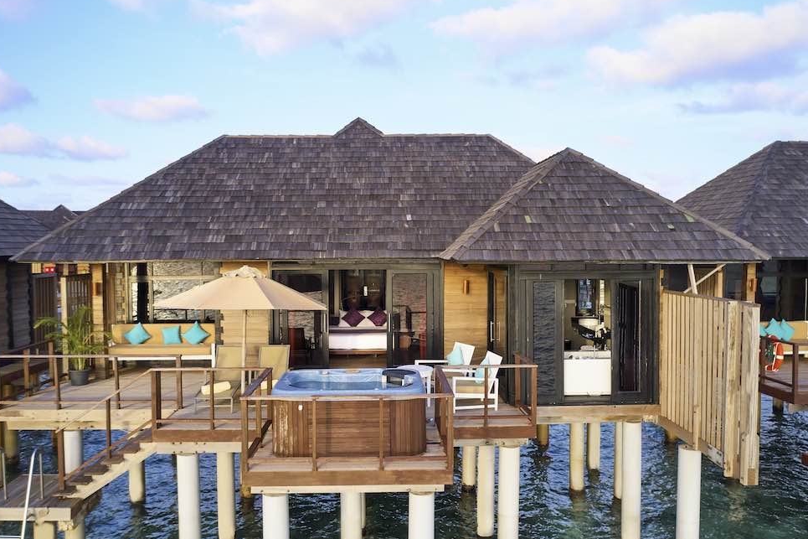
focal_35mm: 29
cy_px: 267
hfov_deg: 63.7
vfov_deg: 44.9
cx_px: 396
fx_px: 651
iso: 200
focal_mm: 10.26
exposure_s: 1/640
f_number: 4
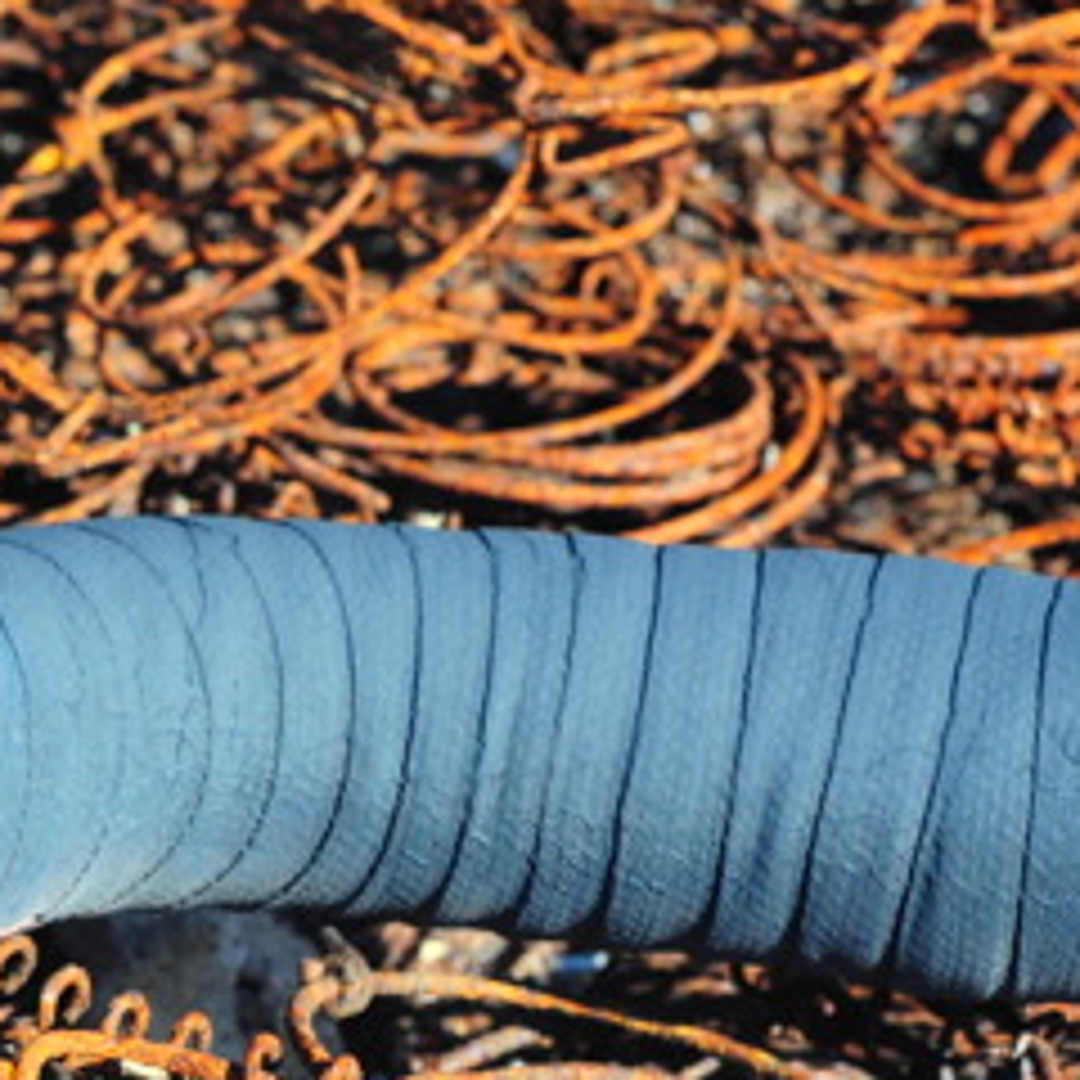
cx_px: -148
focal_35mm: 159
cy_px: 756
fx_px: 5612
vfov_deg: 11.0
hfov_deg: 10.8
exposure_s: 1/250
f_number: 8
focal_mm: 50
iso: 400
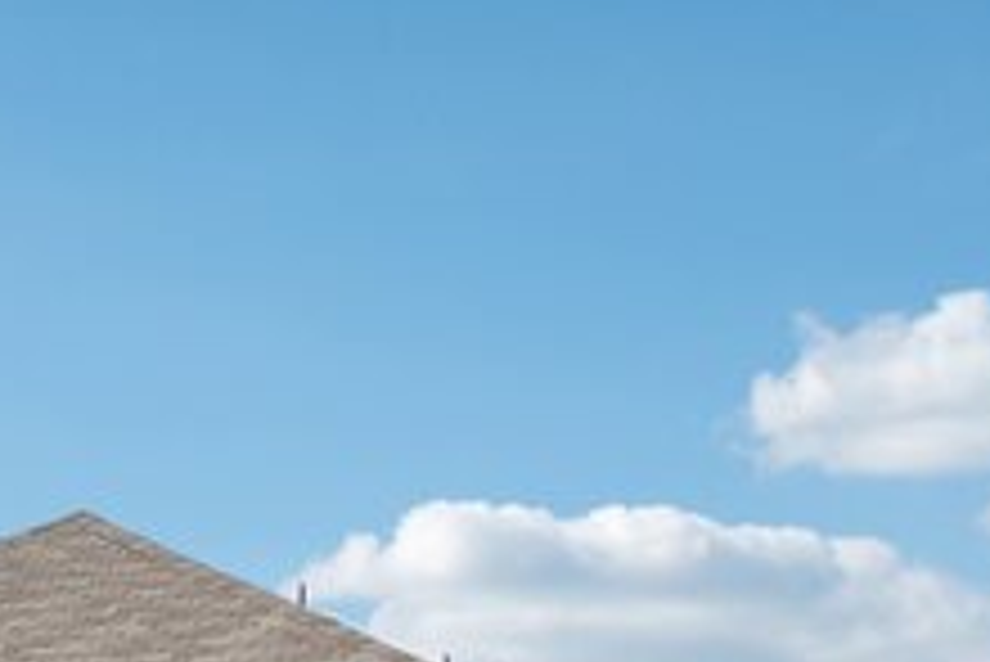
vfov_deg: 13.1
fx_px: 2764
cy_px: 907
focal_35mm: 100
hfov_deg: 19.7
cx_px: -22
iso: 100
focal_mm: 34.5
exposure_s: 1/400
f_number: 8
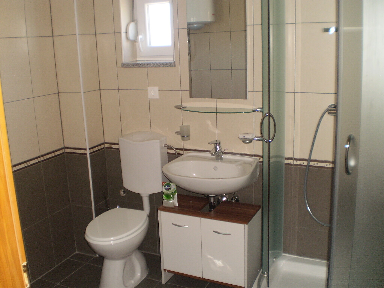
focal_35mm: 36
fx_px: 399
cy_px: 144
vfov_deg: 39.7
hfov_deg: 51.4
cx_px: 192
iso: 125
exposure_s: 1/30
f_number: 3.1
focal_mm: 6.3
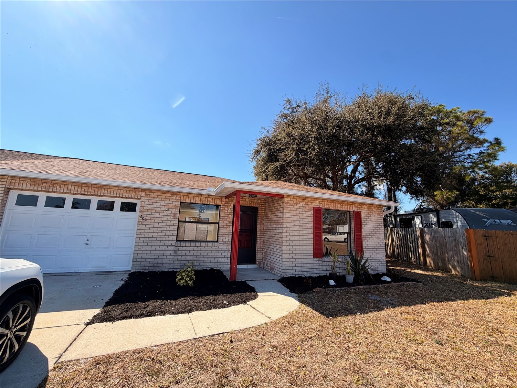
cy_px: 194
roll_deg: -1.9
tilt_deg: +10.2
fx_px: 209
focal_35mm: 14
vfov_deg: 85.7
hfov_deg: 102.1
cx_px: 258
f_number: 2.2
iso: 20
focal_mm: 2.22
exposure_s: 1/779
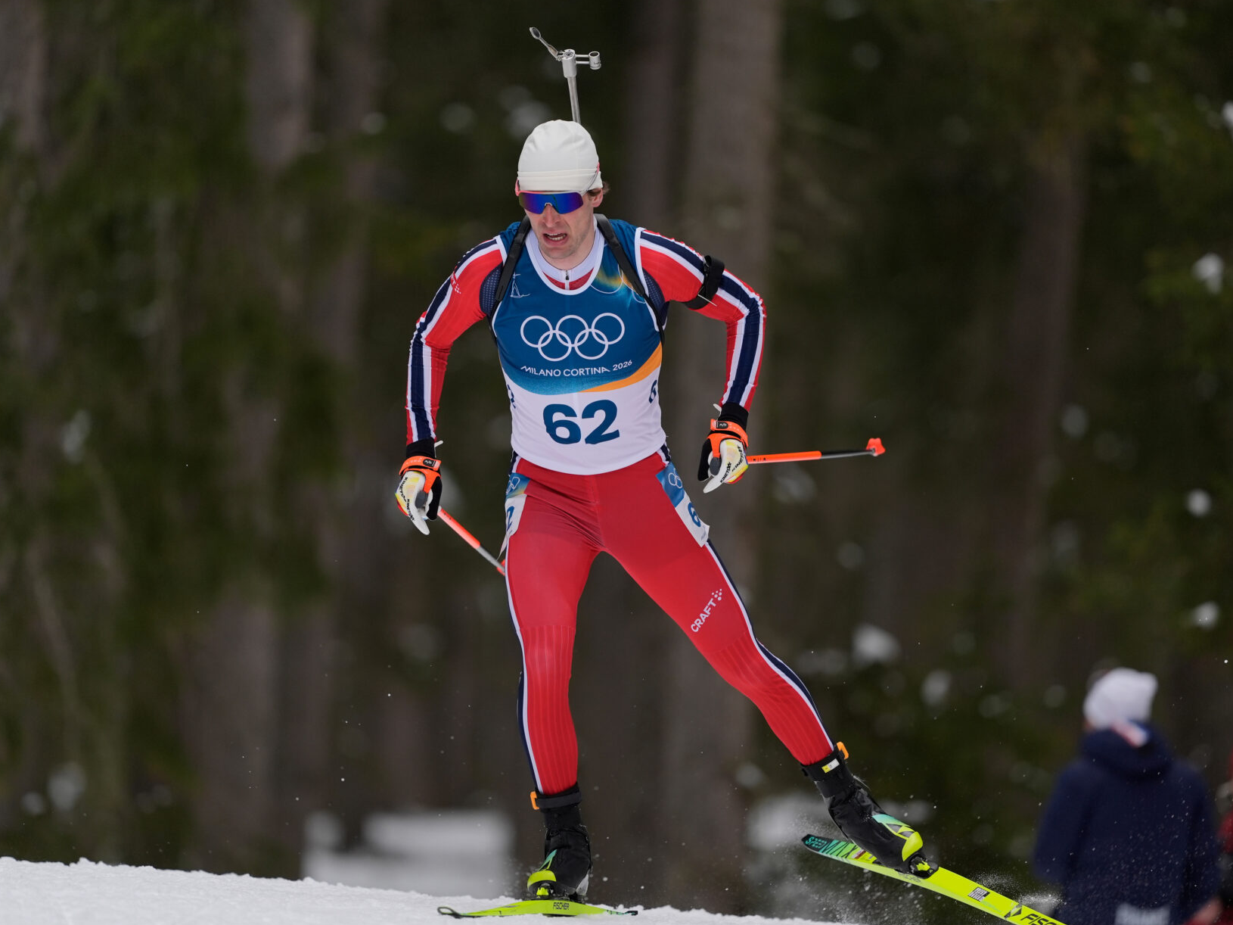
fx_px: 12607
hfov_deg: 5.6
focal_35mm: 354
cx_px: 709
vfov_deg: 4.2
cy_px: 464
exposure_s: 1/2000
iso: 500
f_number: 3.2
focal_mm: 300
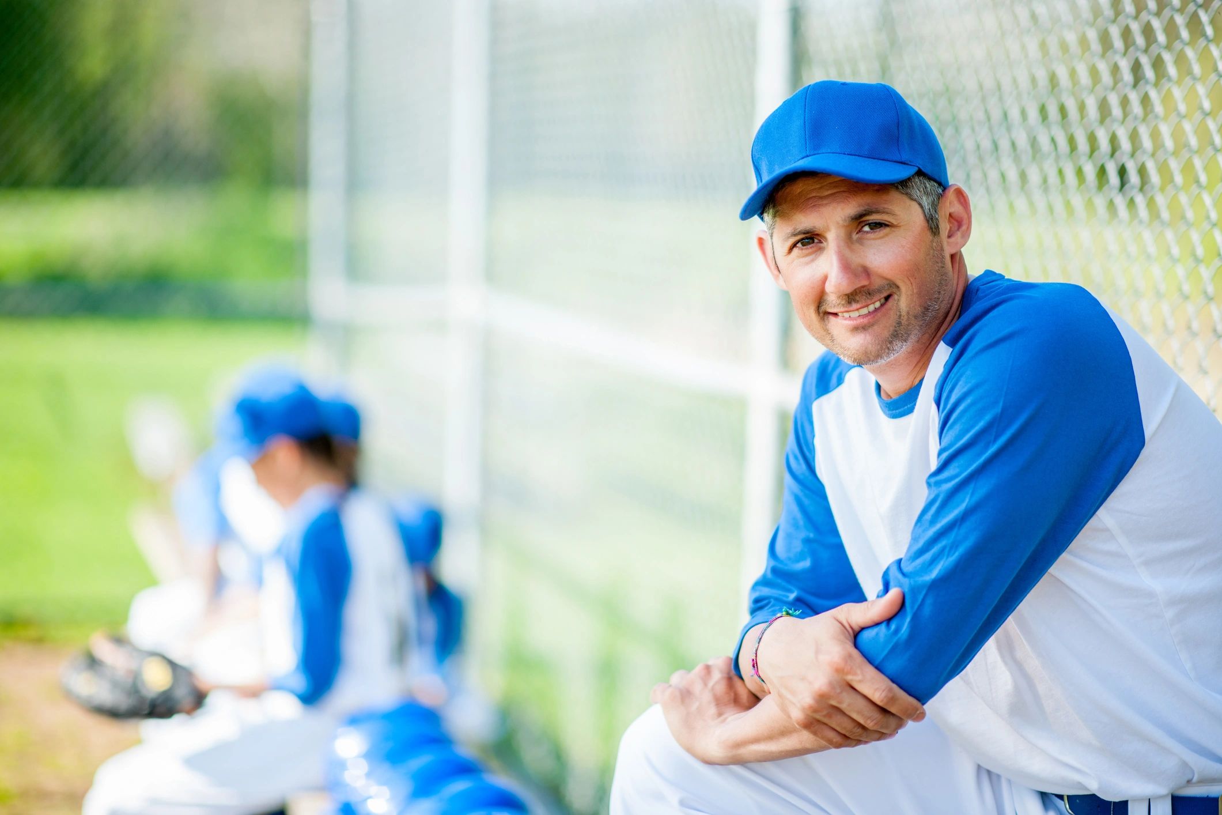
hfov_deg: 23.9
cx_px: 611
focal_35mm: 85
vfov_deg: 16.1
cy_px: 408
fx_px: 2885
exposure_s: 1/1000
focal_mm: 85
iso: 100
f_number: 1.4
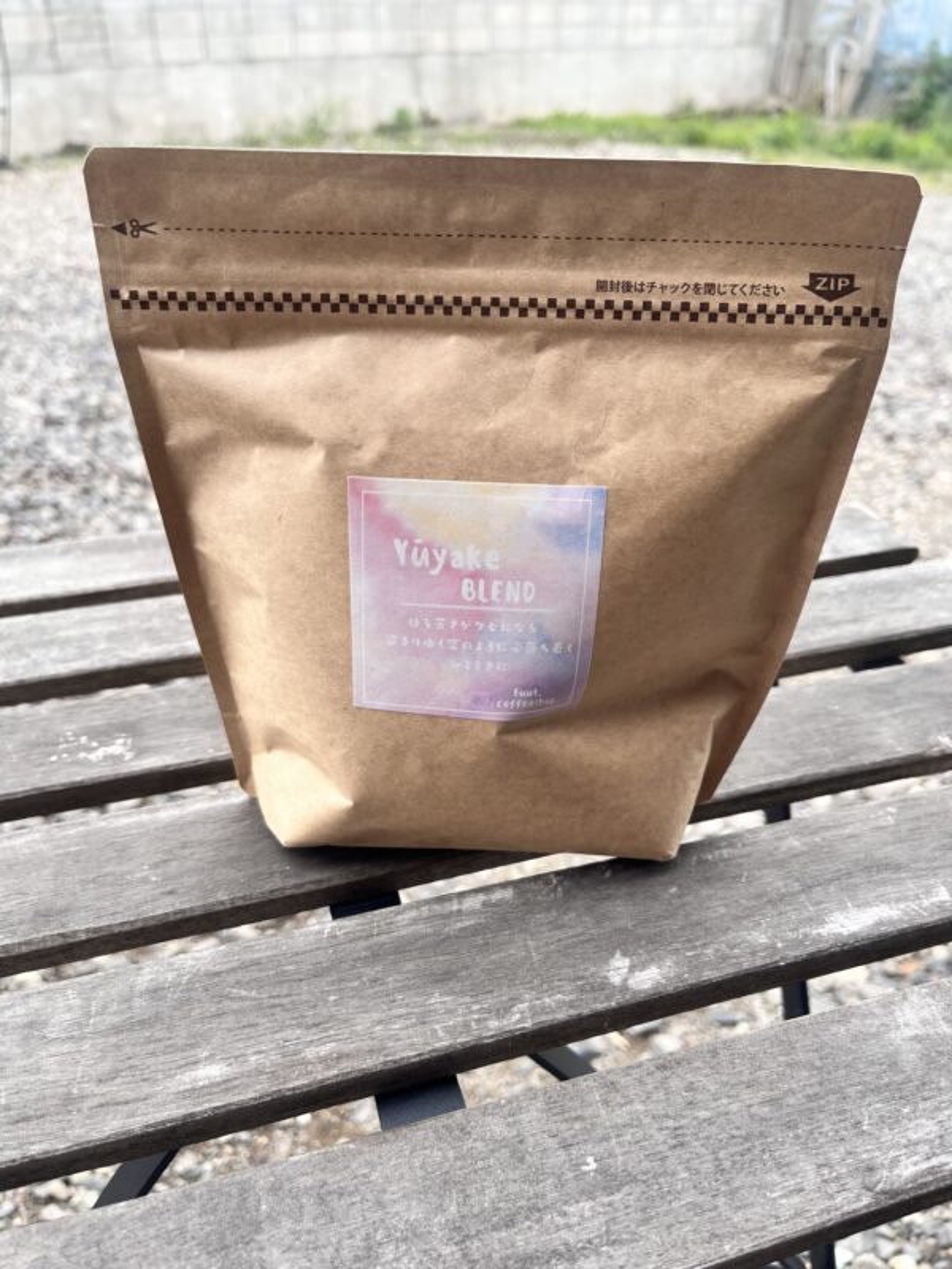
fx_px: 953
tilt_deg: -32.5
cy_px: 634
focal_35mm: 26
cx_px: 476
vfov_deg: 67.3
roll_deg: +1.6
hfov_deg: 53.1
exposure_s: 1/121
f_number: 1.6
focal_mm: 5.1
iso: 50
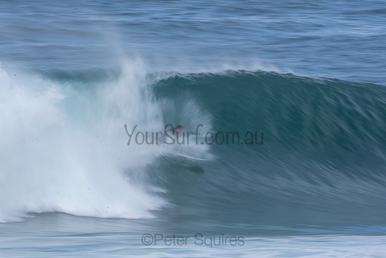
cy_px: 129
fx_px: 8043
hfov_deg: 2.7
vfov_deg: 1.8
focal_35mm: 750
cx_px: 193
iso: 100
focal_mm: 500
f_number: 25
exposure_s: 1/25
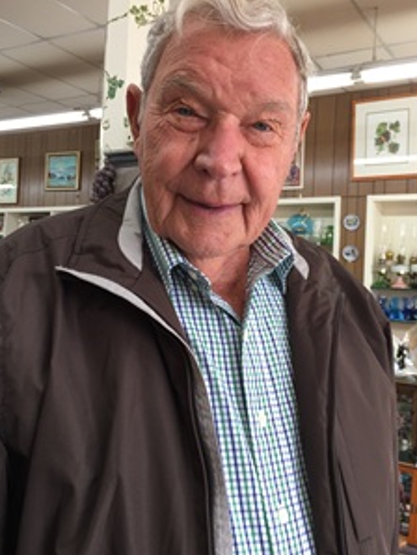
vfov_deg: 52.5
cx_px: 208
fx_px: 561
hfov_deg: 40.8
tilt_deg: +2.9
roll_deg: -2.4
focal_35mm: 35
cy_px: 257
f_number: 2.2
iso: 64
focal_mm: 4.15
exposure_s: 1/30
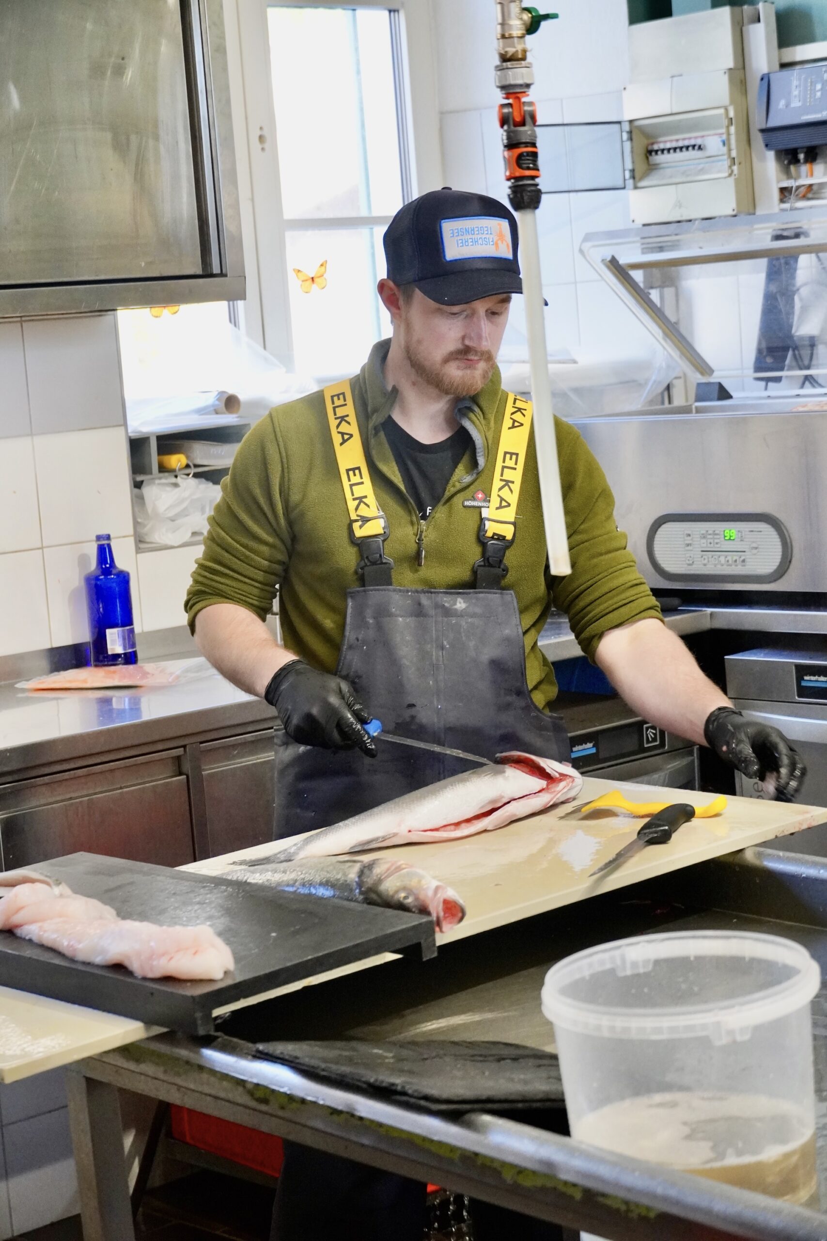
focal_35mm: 75
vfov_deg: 27.0
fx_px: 2584
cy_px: 620
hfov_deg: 18.2
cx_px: 414
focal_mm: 50
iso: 2500
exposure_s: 1/160
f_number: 5
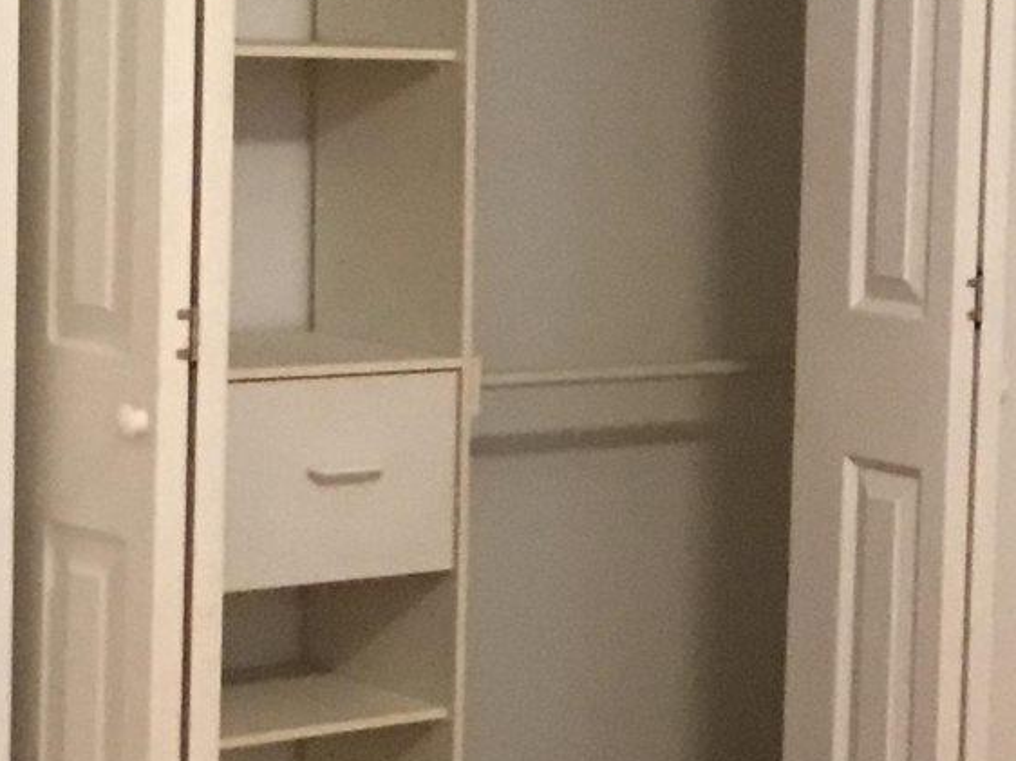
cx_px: 828
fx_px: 3315
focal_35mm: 113
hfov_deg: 17.3
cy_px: 349
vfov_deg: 13.1
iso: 200
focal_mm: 3.3
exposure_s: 1/15
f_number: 2.4
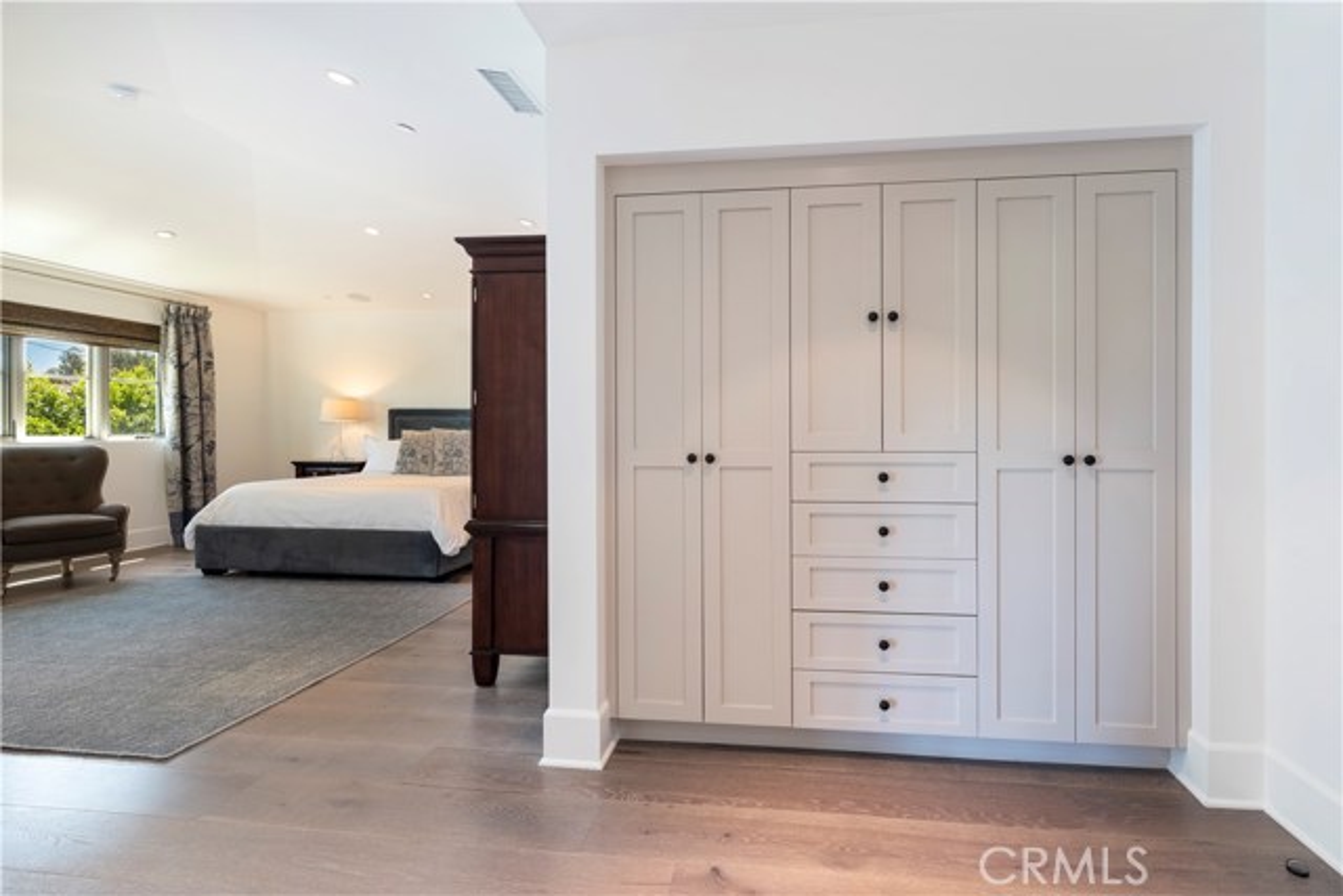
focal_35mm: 15
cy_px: 448
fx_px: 560
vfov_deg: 77.4
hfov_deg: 100.4
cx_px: 672
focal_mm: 15
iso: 125
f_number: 8
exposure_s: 1.3
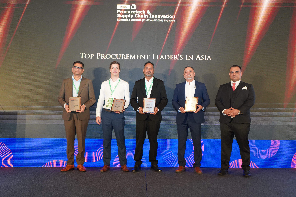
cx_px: 148
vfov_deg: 40.0
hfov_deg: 57.2
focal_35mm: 33
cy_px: 98
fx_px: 271
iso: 3200
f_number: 4
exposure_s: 1/160
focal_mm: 33
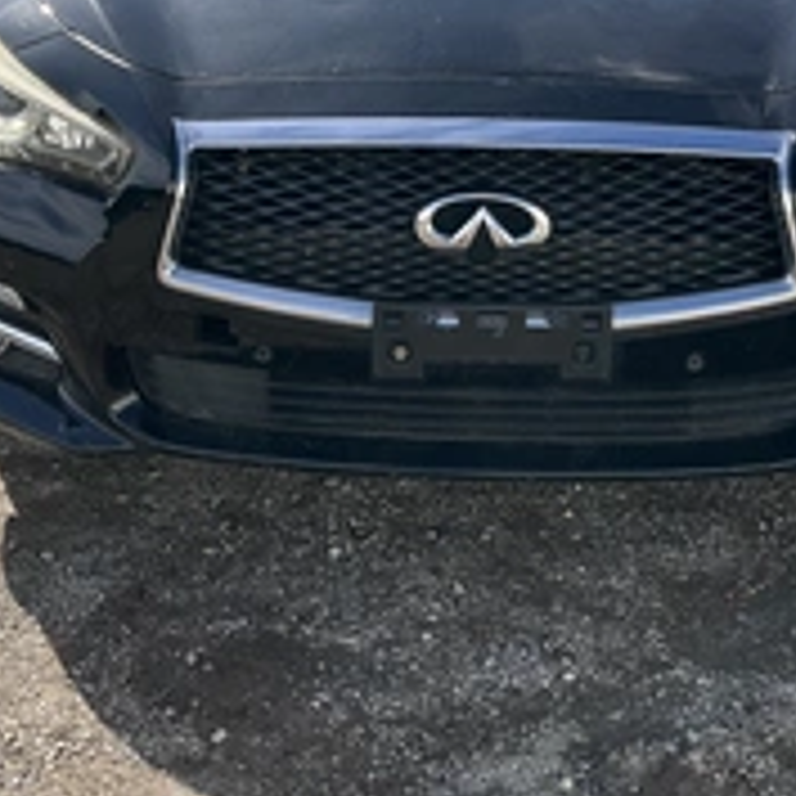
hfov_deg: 29.6
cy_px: 148
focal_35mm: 58
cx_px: 400
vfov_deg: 28.8
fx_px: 1509
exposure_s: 1/1311
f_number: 1.8
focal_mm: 3
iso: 25
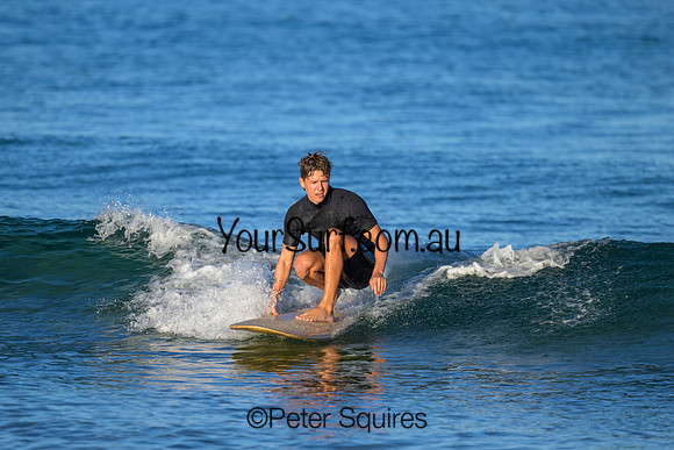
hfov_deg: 2.6
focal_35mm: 800
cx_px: 337
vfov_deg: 1.7
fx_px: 14981
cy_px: 225
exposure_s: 1/1000
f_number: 6.3
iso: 180
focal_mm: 800
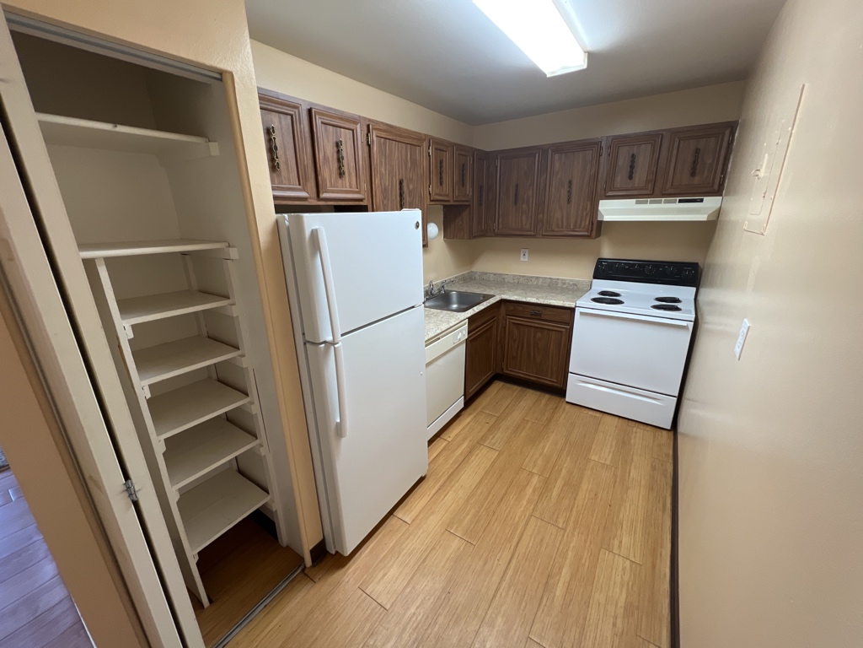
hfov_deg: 106.2
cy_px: 324
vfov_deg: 89.9
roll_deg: +1.1
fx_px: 324
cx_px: 432
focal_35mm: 13
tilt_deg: -18.3
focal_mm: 1.57
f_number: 1.8
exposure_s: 1/30
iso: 100
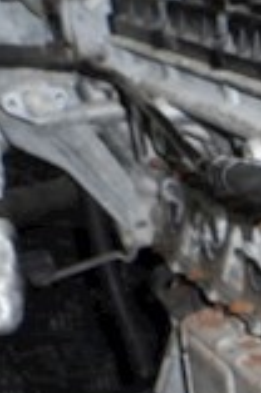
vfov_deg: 18.6
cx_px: 632
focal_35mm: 102
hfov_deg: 11.1
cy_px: 511
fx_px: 1114
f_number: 3.2
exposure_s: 1/30
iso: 100
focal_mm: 4
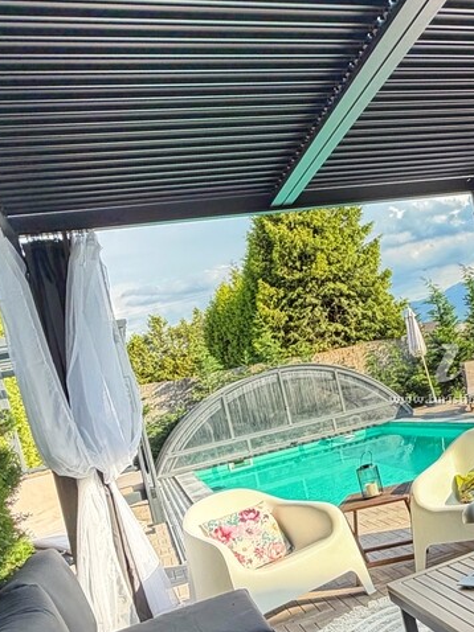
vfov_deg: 59.5
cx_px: 467
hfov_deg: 41.1
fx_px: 548
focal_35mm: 30
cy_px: 381
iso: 50
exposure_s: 1/502
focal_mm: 2.22
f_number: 2.2
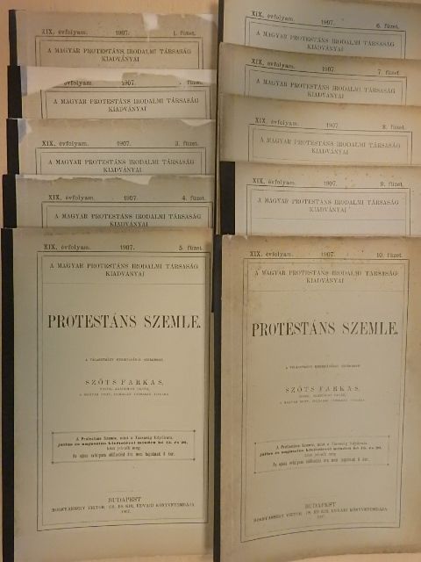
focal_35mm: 30
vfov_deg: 60.0
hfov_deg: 46.8
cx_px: 210
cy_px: 281
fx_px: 486
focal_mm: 5.4
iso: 1600
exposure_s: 1/200
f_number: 3.5
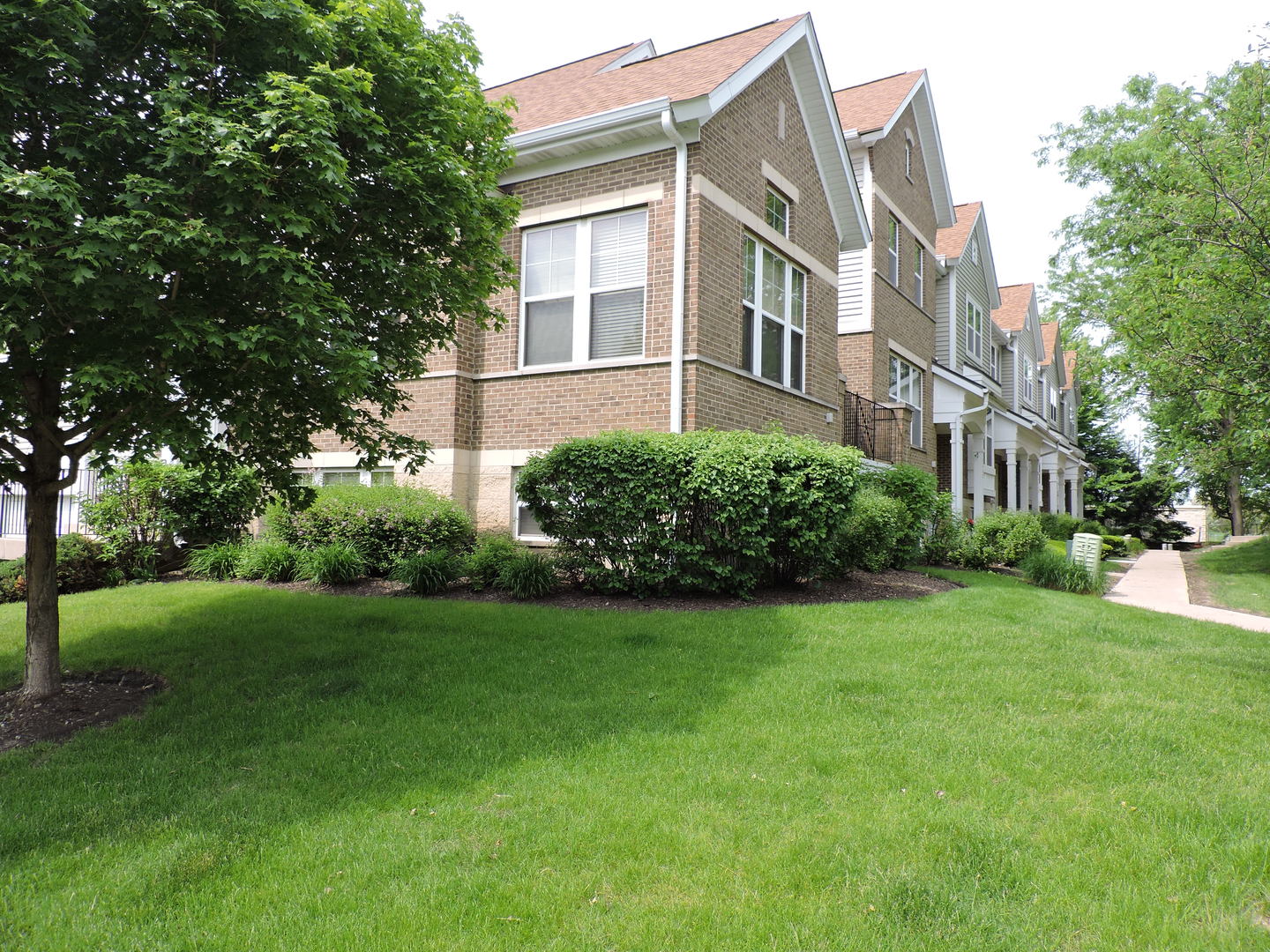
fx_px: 881
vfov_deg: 56.8
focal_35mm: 24
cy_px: 476
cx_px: 635
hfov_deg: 71.6
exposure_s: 1/500
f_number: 3
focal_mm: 4.3
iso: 100
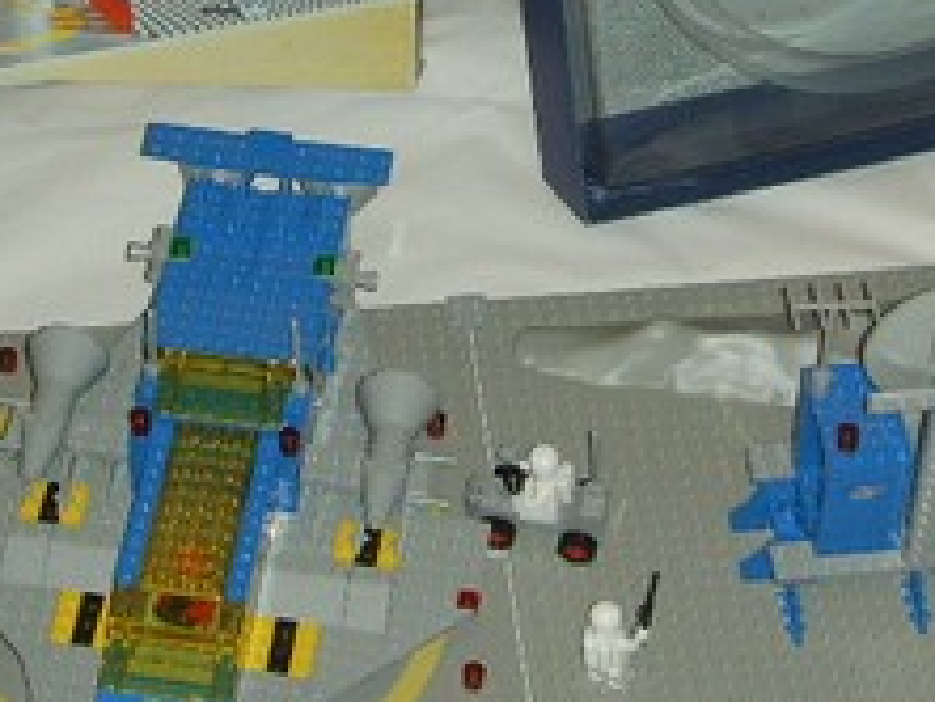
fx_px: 3054
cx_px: 427
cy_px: 59
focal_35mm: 113
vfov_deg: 13.0
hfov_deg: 17.4
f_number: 3.5
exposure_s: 1/45
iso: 100
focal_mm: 6.6
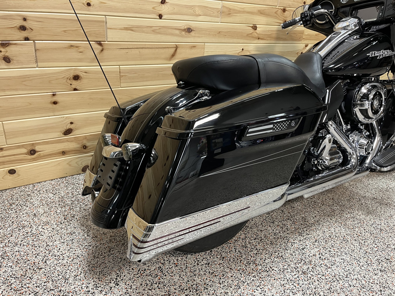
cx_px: 198
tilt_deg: -22.0
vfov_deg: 53.1
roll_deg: -4.6
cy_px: 148
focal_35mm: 26
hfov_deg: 67.3
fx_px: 297
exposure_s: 1/60
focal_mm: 5.1
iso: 160
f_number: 1.6
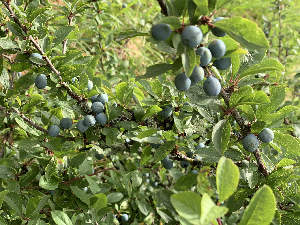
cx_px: 150
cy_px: 112
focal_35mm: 52
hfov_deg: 36.8
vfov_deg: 28.0
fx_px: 451
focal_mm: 6
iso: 16
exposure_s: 1/151
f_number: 2.4
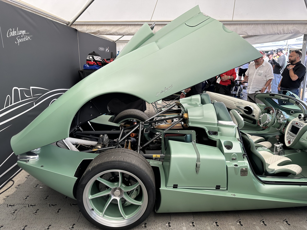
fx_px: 213
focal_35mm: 24
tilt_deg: -14.1
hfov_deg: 71.6
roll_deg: -1.1
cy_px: 115
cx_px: 154
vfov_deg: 56.8
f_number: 1.78
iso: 80
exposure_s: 1/718
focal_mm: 6.86
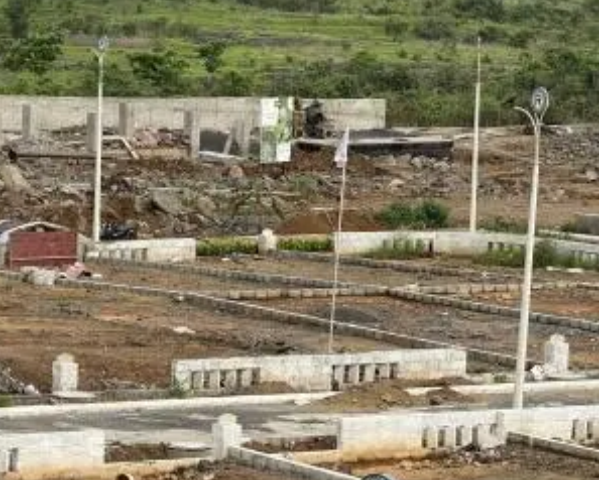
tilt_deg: -7.3
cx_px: 74
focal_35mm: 210
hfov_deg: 9.2
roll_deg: -1.9
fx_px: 3725
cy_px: 345
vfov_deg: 7.4
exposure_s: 1/344
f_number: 2.8
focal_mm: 15.66
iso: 50
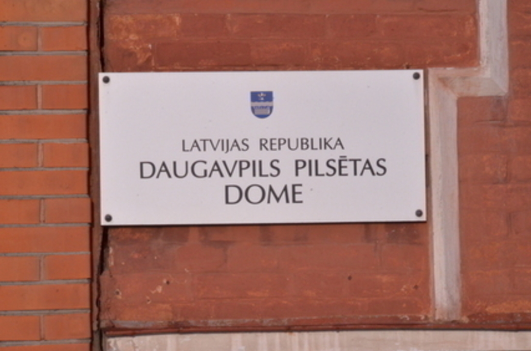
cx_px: 258
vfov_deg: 5.8
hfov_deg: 8.7
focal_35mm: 238
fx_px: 3496
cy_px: 171
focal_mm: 135
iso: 1000
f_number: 32
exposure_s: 1/160
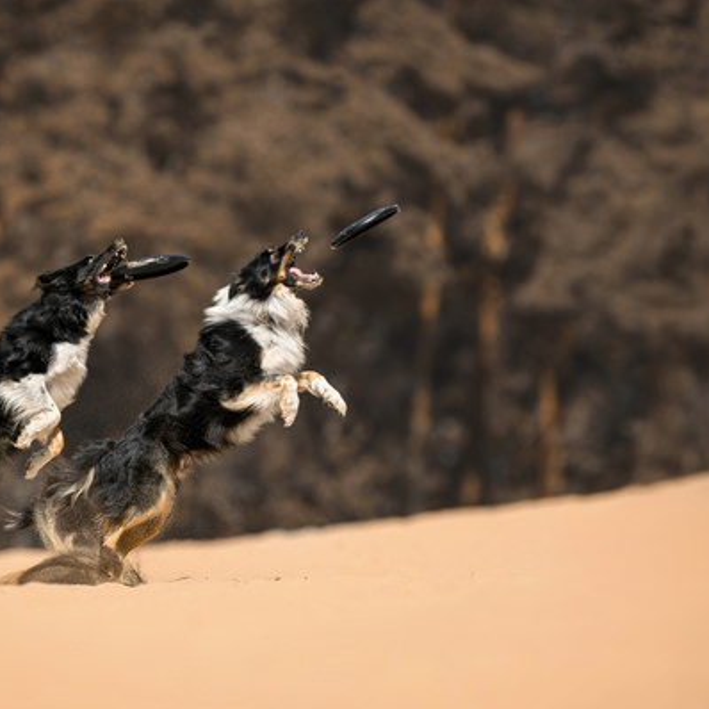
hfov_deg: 10.1
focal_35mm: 173
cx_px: 262
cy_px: 354
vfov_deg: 10.1
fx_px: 4009
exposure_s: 1/4000
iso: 125
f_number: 1.8
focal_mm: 135
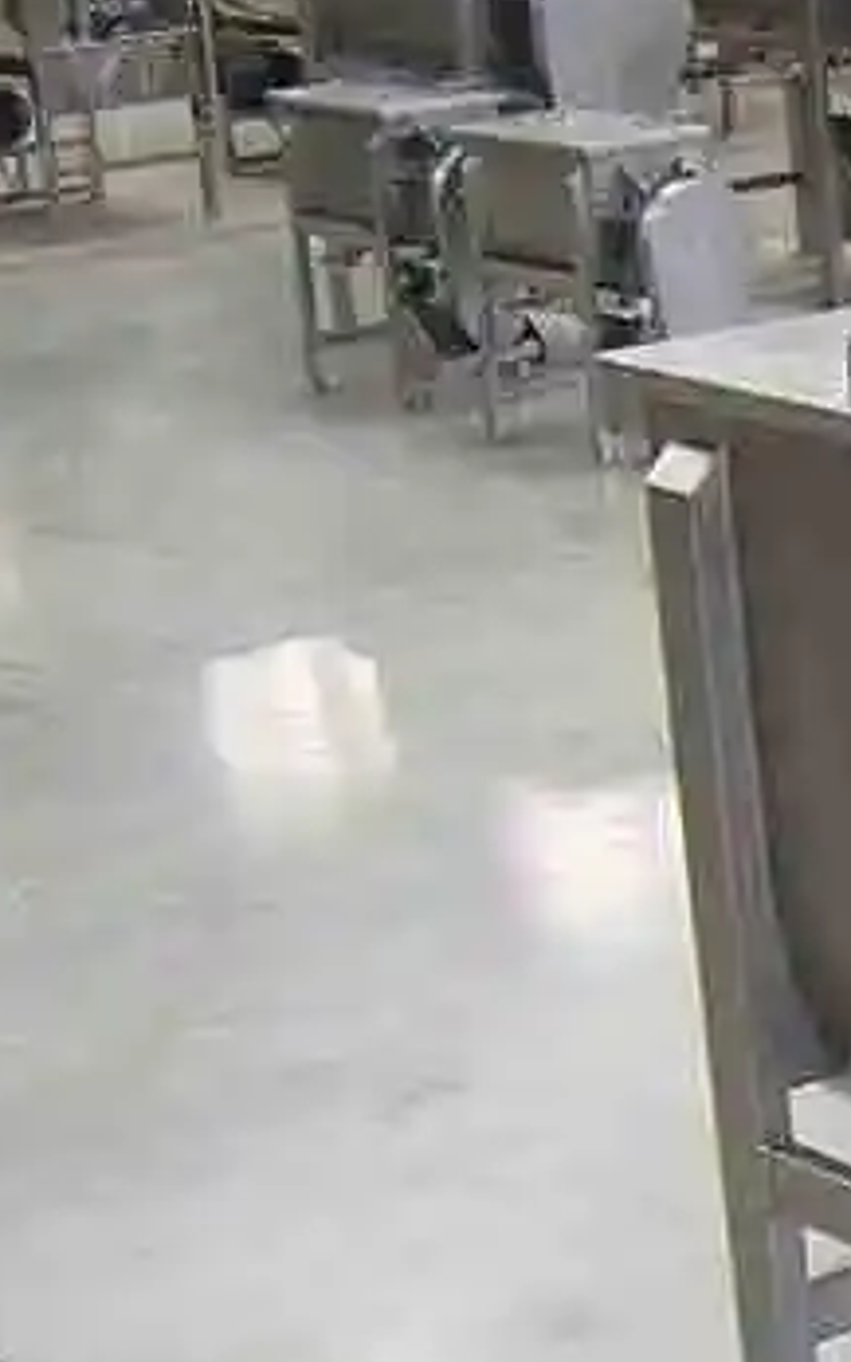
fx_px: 4080
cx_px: 1769
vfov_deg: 18.7
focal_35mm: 110
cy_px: 1189
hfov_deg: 10.8
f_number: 2.6
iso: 100
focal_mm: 4.7
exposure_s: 1/11.7
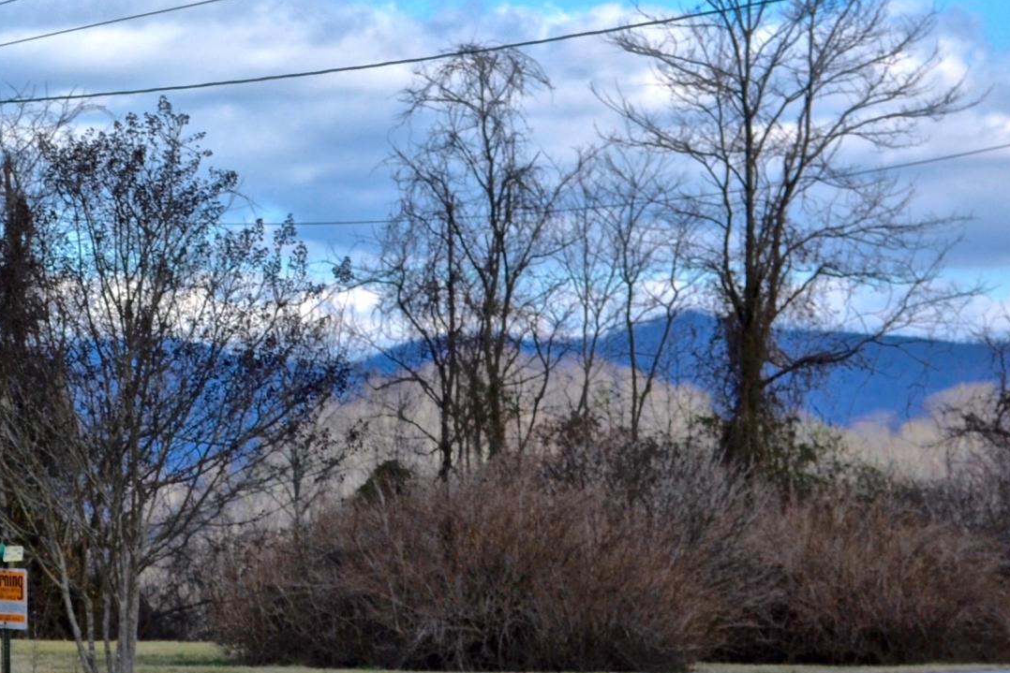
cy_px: 245
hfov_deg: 10.6
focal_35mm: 192
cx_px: -9
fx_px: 5387
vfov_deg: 7.2
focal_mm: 46
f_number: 7.1
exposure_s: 1/200
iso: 100
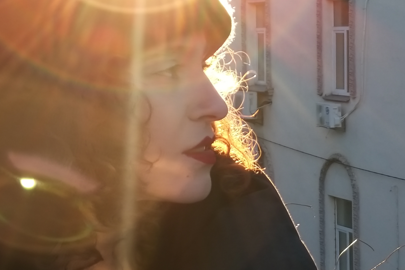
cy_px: 69
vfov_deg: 11.6
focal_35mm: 118
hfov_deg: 17.2
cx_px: 96
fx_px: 1327
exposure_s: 1/100
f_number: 2.4
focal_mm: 5.54
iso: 50
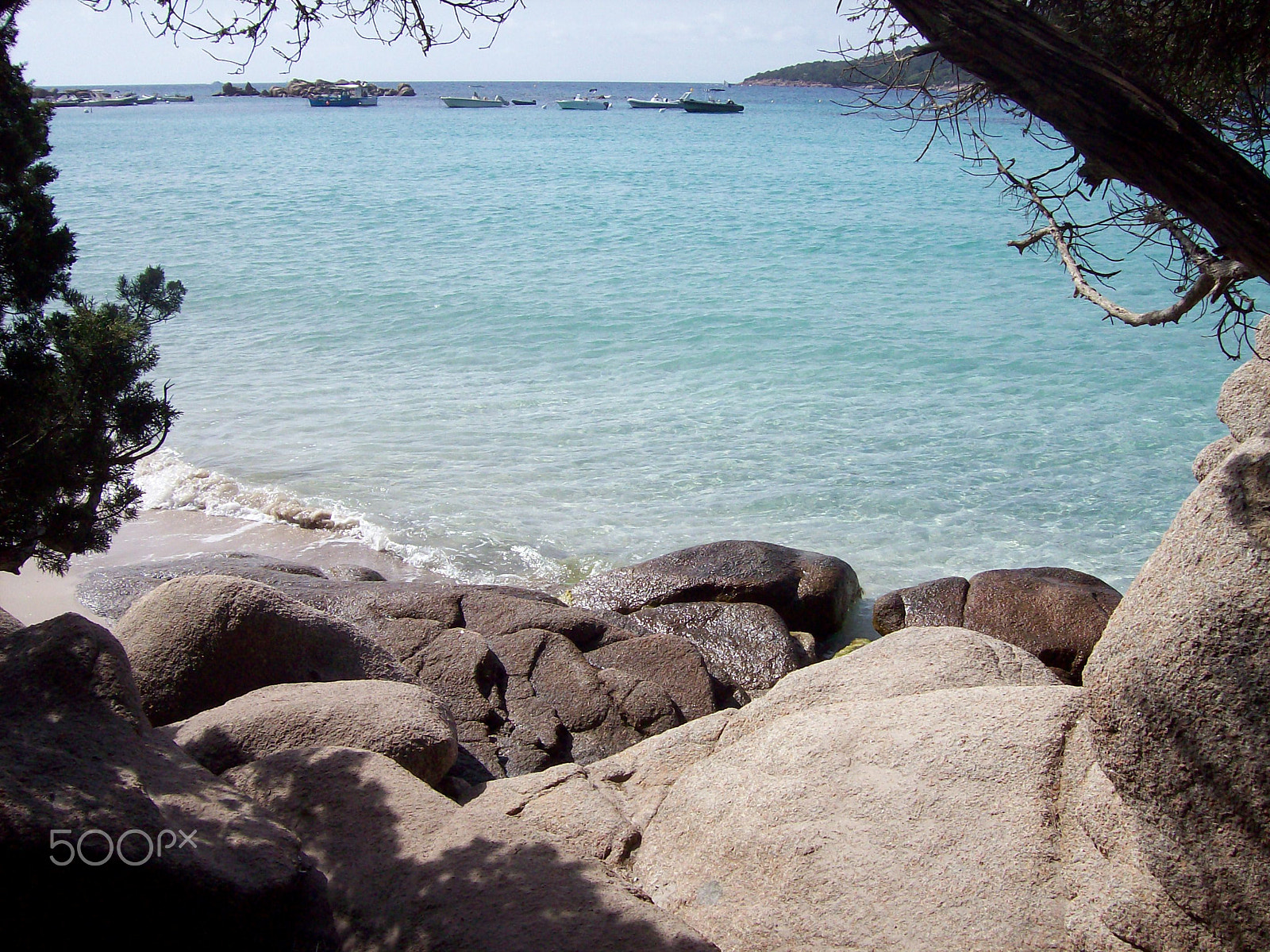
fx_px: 1320
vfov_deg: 39.6
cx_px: 635
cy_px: 476
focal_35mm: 36
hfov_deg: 51.4
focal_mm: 6
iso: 80
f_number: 4.8
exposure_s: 1/850
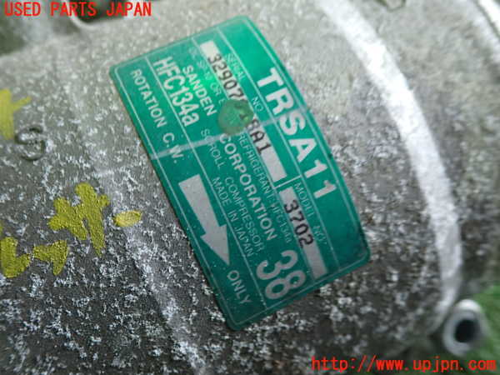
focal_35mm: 30
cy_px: 188
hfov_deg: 60.0
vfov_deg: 46.8
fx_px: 433
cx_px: 250
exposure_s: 1/30
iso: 250
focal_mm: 5.4
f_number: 2.3
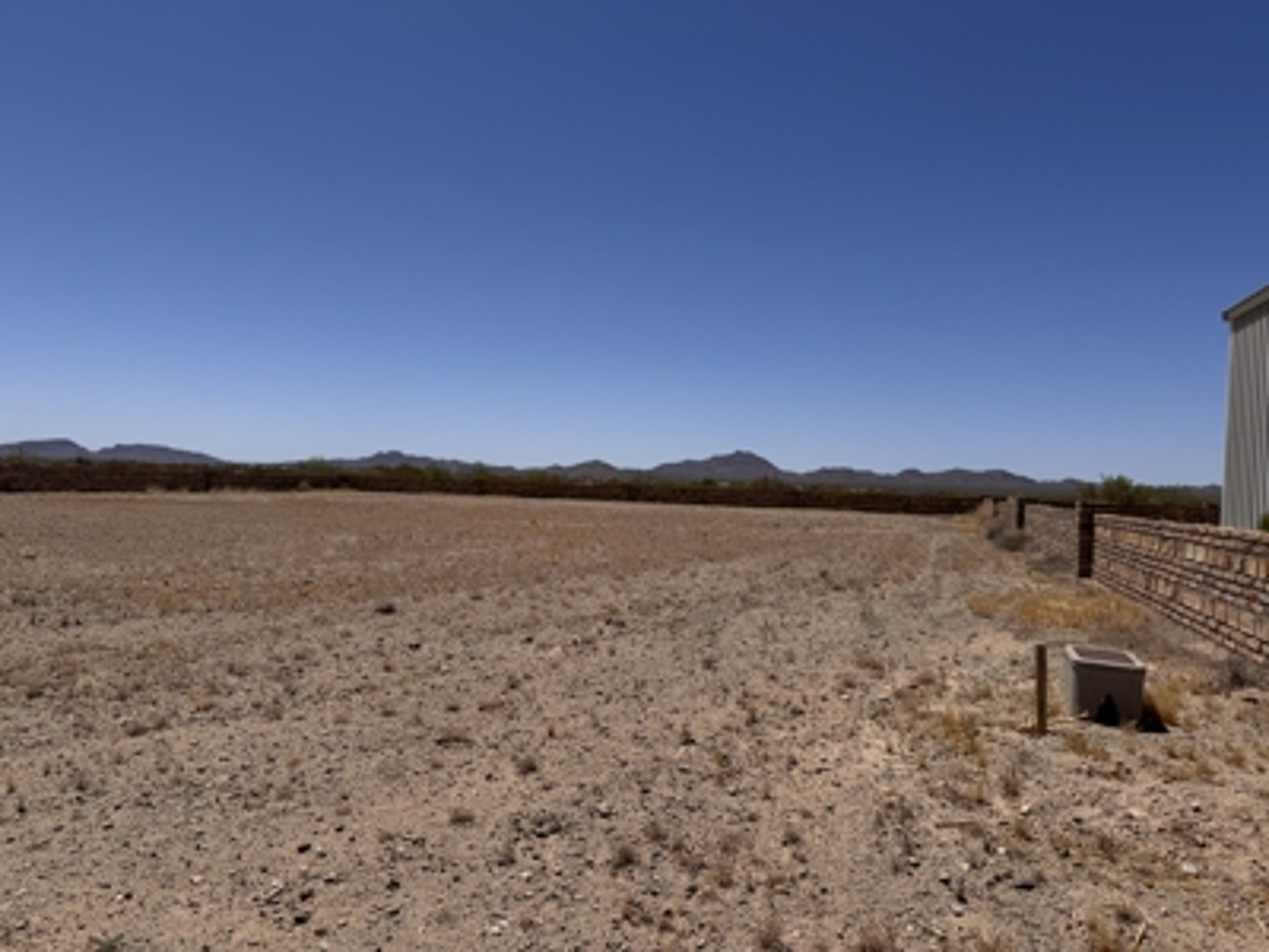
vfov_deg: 56.8
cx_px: 634
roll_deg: -2.6
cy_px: 476
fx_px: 880
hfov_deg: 71.6
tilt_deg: -1.0
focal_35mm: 24
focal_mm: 6.76
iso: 80
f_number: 1.78
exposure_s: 1/10417
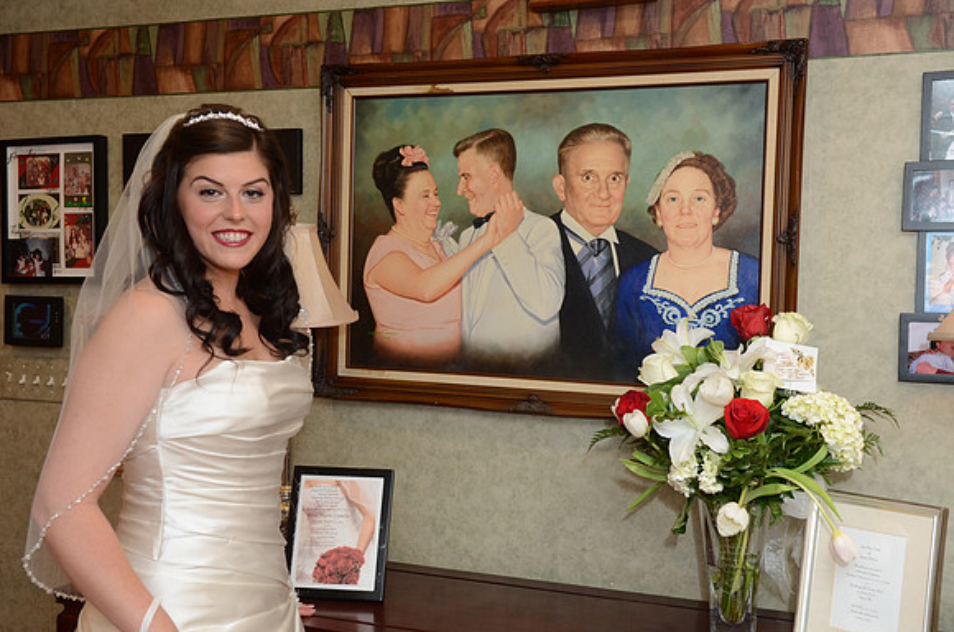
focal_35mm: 42
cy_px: 316
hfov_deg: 46.5
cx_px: 477
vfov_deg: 31.7
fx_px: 1111
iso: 640
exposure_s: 1/125
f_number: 4.5
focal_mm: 28
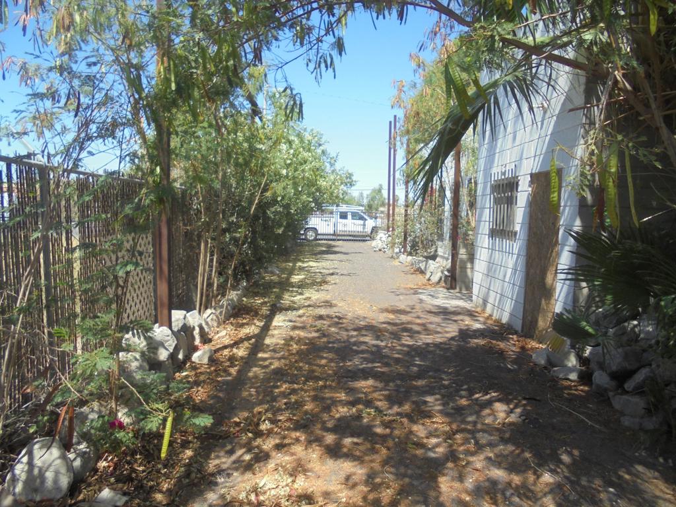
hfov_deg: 67.3
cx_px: 338
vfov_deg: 53.1
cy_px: 254
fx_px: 508
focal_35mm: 26
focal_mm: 4.6
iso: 100
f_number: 3.5
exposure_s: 1/500
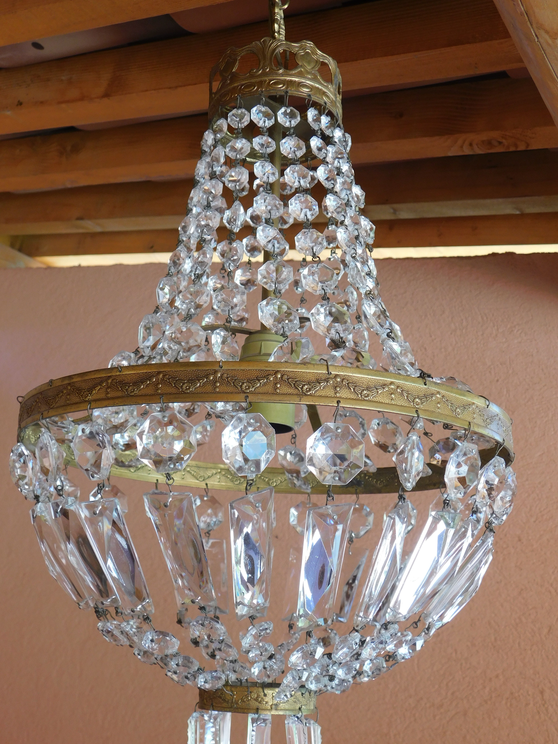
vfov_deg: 46.8
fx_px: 860
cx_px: 279
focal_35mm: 40
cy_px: 372
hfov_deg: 36.0
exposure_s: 1/80
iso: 125
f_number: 3.6
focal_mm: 7.1
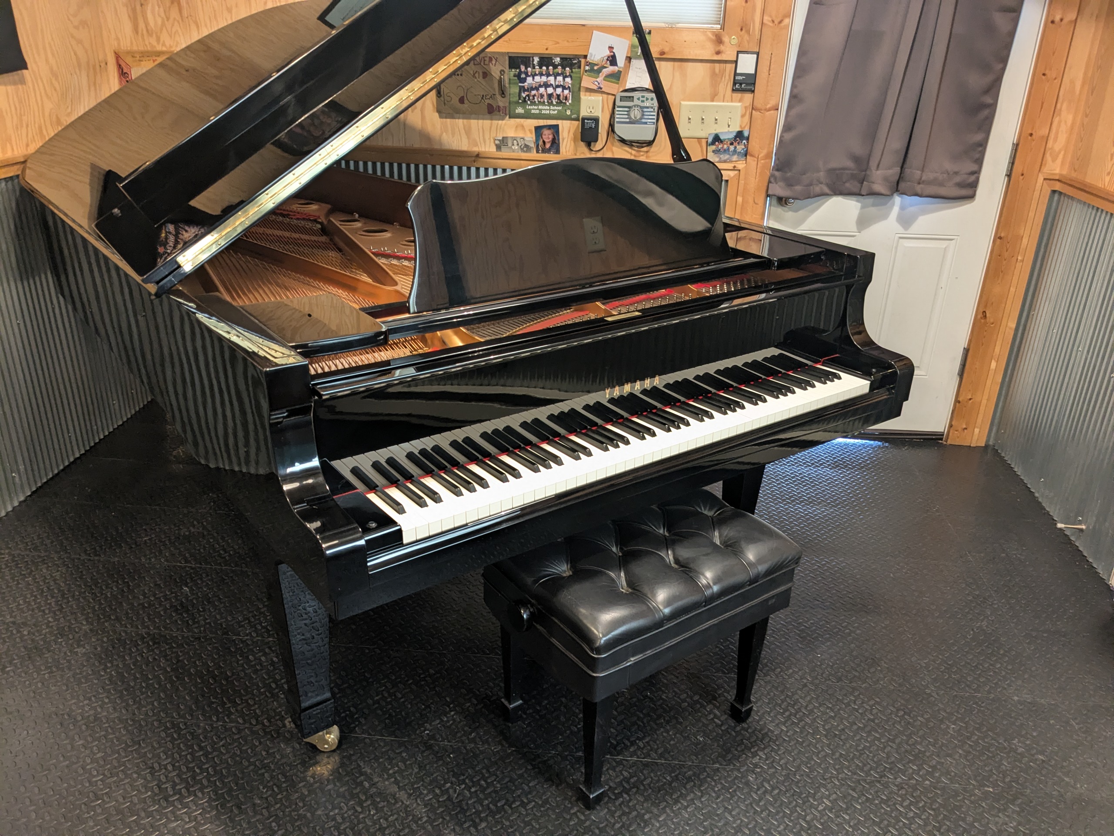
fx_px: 869
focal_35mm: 27
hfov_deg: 65.3
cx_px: 557
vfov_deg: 51.4
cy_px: 418
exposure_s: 1/30
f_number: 1.73
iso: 278
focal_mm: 4.38
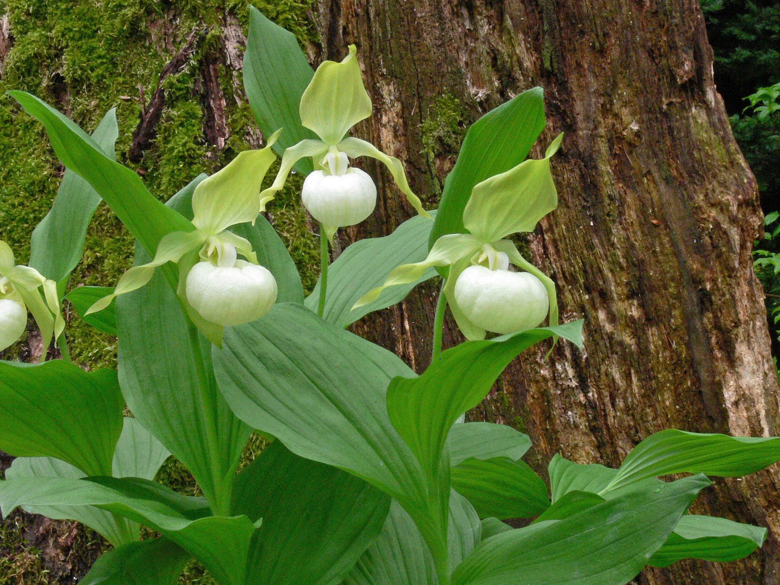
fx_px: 1397
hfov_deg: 31.2
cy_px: 366
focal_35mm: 62
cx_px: 394
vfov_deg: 23.6
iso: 200
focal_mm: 10.2
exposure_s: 1/100
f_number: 11
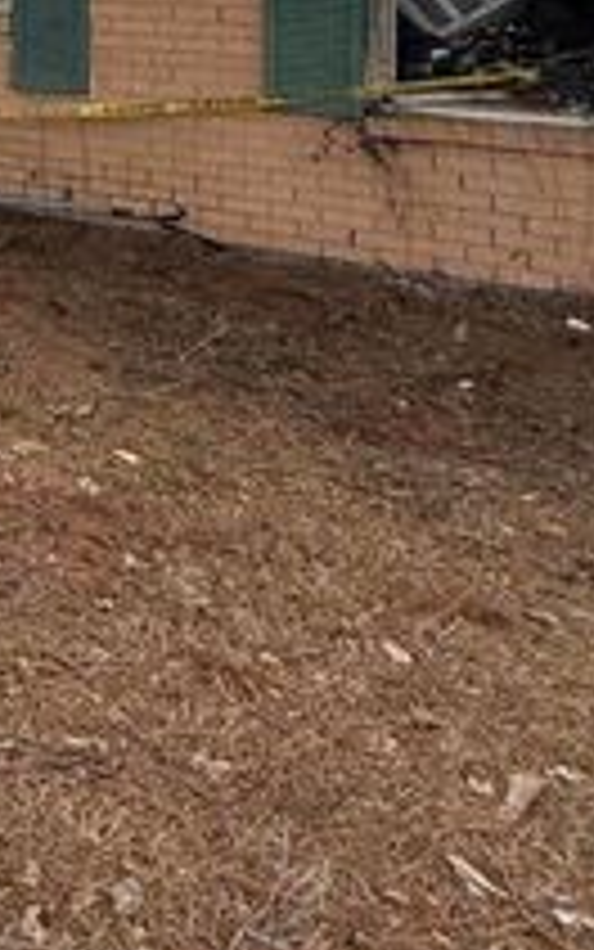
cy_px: -70
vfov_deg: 36.7
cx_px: -459
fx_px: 1217
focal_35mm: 47
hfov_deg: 20.2
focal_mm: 2.22
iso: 50
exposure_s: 1/1572
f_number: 2.2
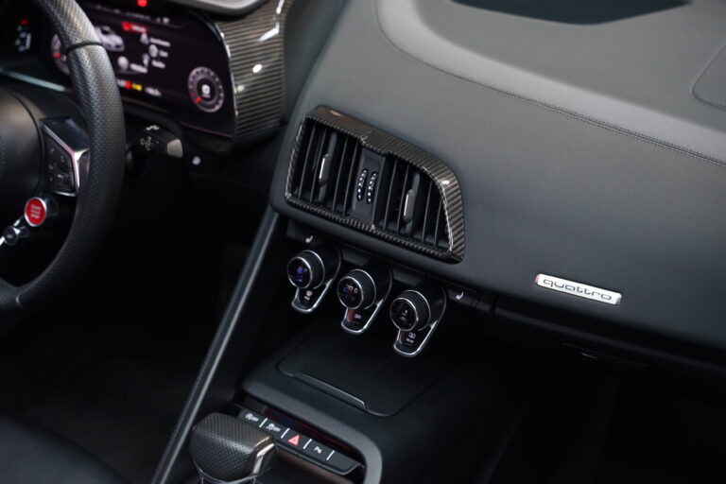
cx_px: 363
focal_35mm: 70
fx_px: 1412
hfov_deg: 28.8
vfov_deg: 19.5
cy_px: 242
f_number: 3.2
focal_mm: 70
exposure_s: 1/80
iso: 2000
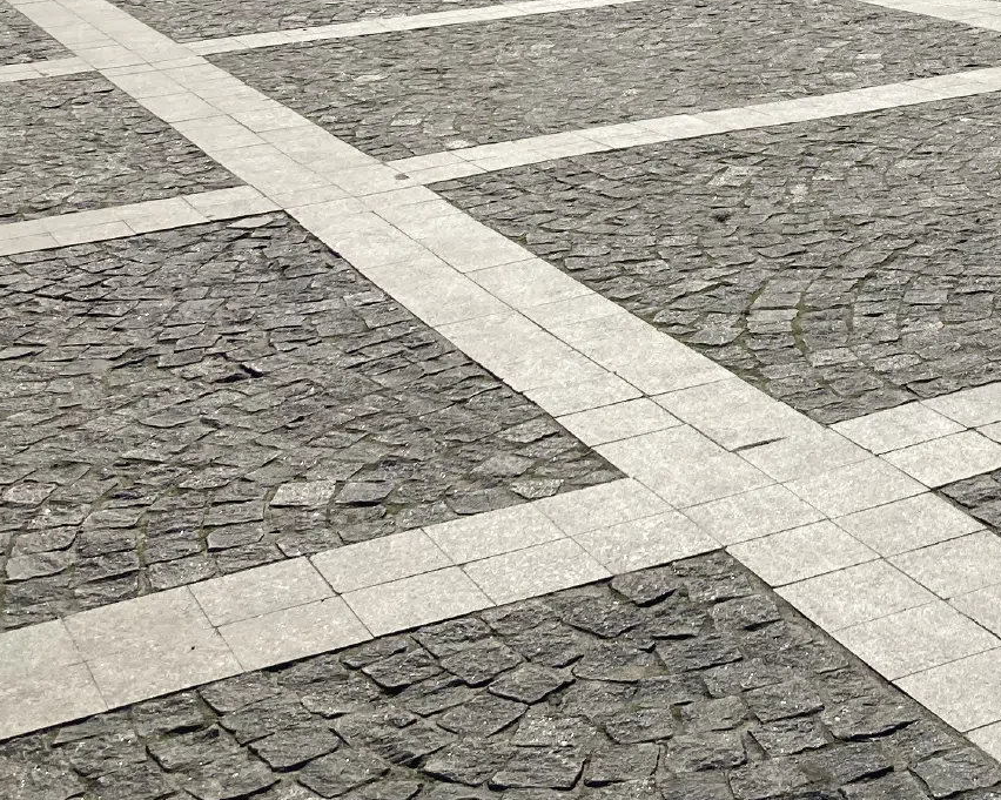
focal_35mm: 77
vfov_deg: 18.8
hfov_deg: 24.1
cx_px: 894
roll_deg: -1.2
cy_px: -153
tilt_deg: -1.4
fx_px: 2280
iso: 20
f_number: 1.8
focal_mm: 3.99
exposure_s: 1/4367
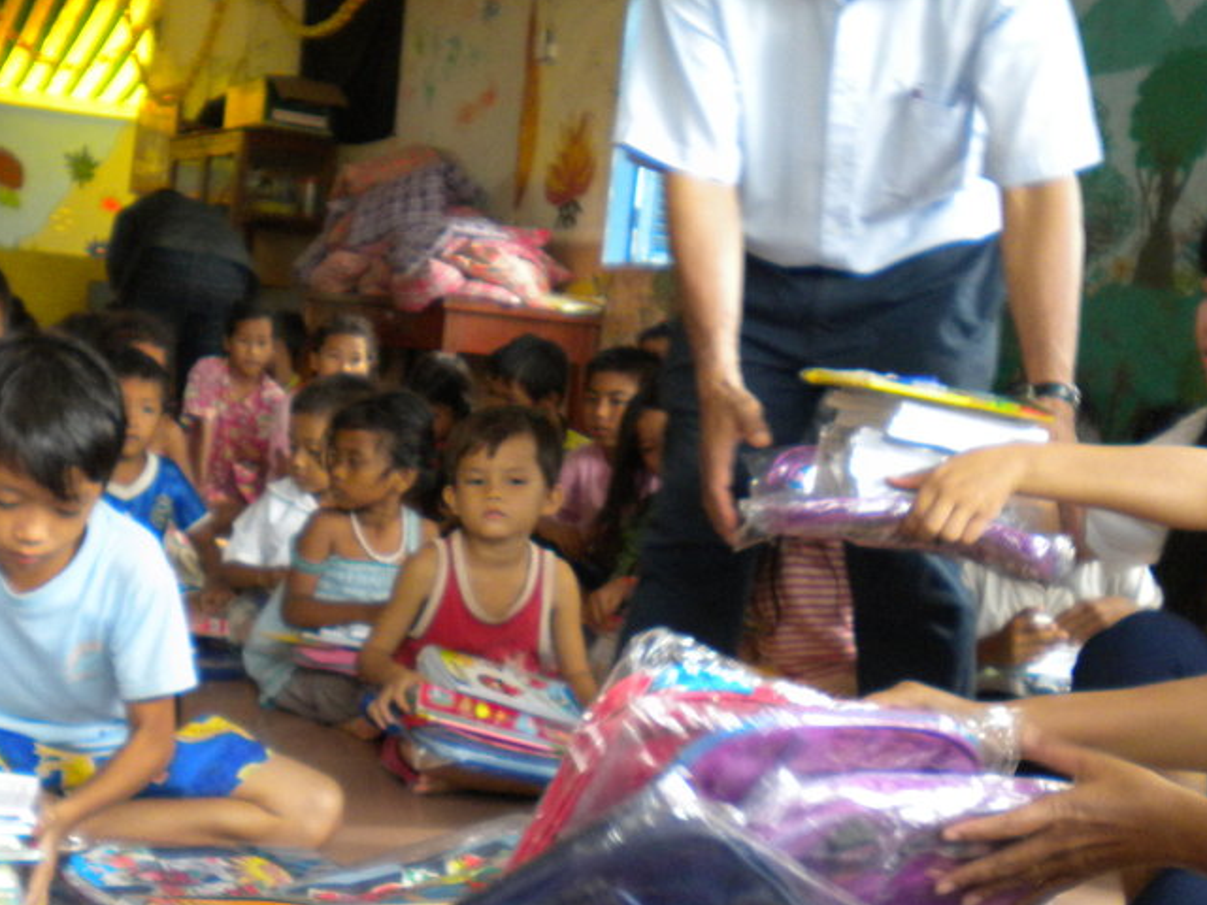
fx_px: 1953
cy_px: 488
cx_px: 441
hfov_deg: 34.1
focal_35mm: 56
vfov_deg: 26.1
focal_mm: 6.3
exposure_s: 1/57
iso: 297
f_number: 3.1
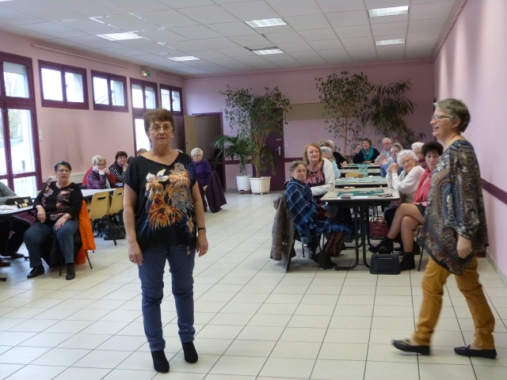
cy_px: 190
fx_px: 586
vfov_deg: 36.0
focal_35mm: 40
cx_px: 254
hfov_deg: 46.8
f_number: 3.1
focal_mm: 7
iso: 400
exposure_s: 1/40
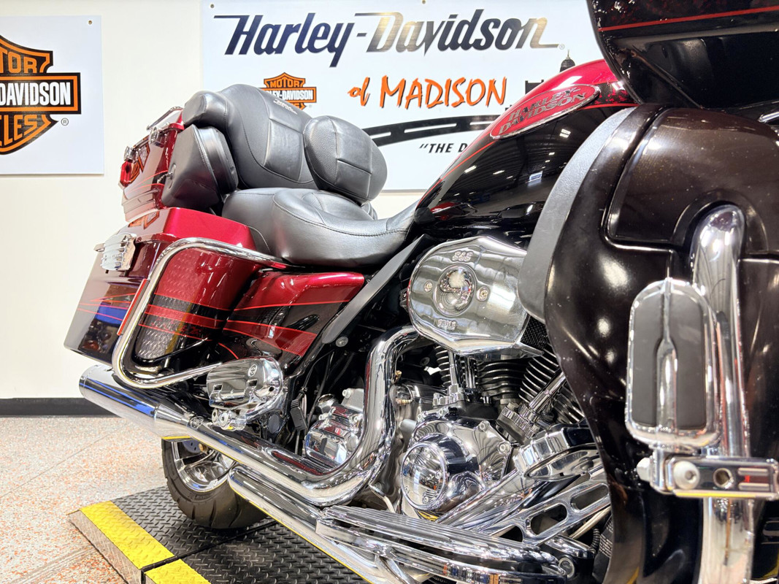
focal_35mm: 26
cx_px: 390
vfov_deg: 53.1
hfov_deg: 67.3
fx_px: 585
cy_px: 292
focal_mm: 5.96
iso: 100
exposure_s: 1/120
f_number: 1.6
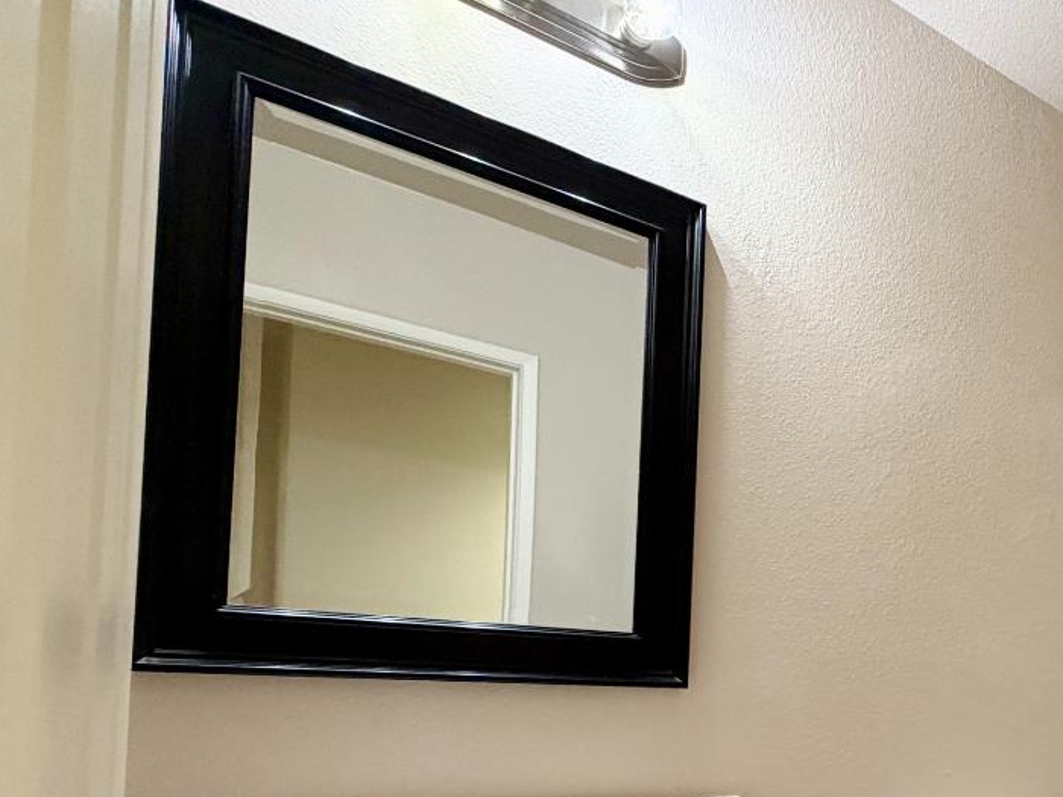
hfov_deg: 48.8
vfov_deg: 43.8
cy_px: 673
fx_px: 921
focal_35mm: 30
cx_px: 1072
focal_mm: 2.22
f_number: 2.2
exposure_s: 1/60
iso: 320
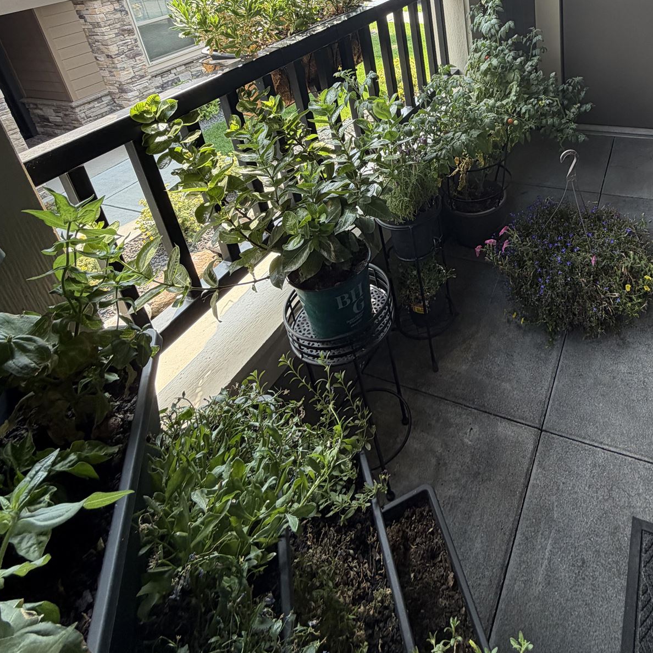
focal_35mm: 24
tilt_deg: -23.1
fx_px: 512
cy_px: 112
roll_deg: +5.5
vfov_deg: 58.9
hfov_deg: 62.5
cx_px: 462
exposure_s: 1/165
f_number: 2.2
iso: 40
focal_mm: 2.22
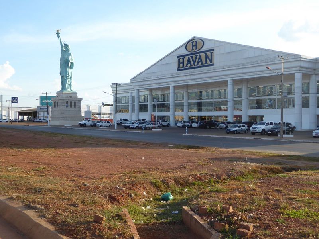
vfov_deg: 34.3
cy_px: 120
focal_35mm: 42
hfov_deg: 44.8
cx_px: 160
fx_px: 387
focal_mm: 7.2
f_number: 3.8
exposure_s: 1/250
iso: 80
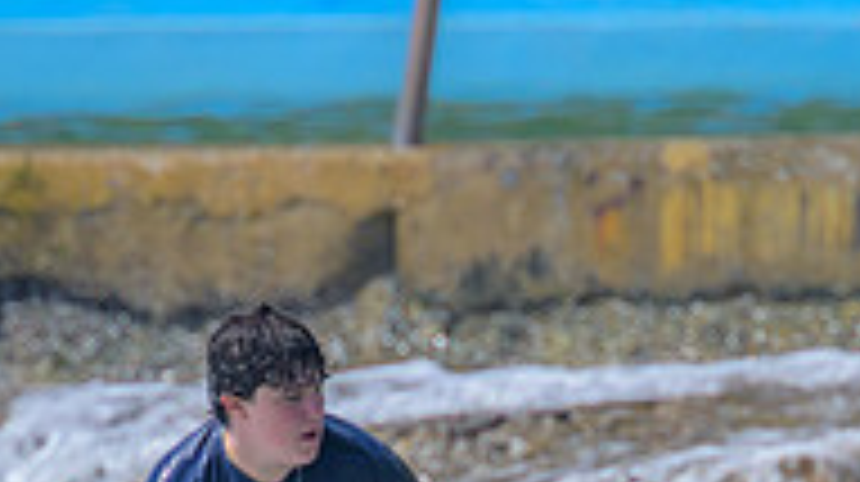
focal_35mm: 2549
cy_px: 655
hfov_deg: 0.8
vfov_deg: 0.5
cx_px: 644
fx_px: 58070
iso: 720
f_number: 11
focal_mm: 800
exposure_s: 1/2000
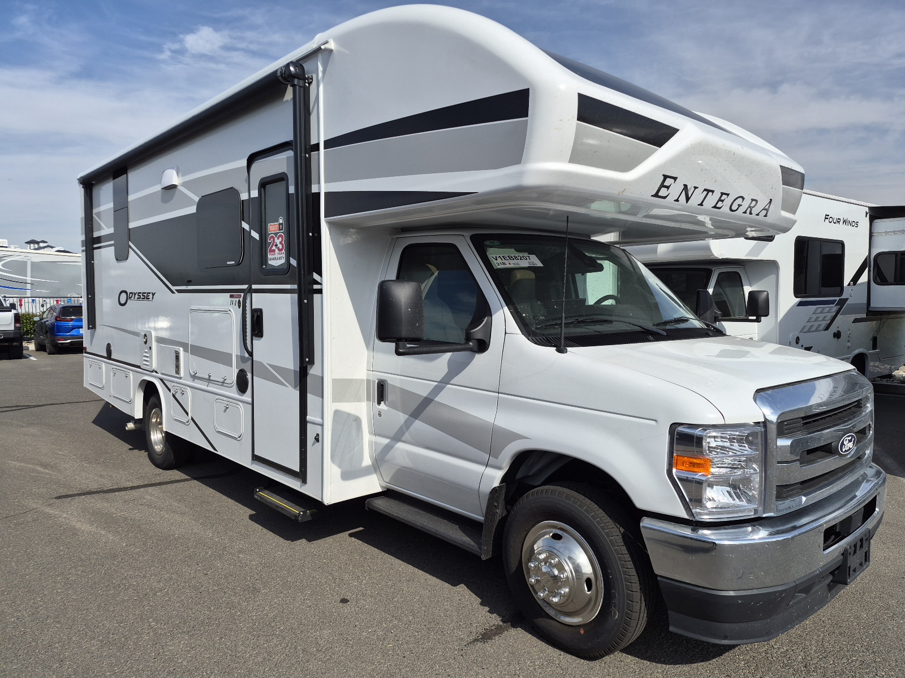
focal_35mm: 23
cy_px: 339
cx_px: 452
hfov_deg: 73.9
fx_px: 601
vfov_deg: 58.9
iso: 80
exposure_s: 1/10000
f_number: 1.8
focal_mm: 5.4
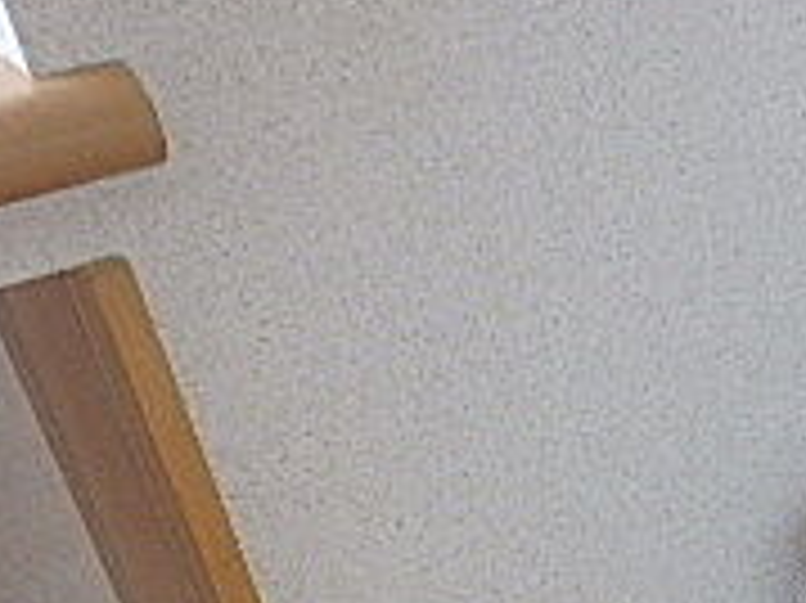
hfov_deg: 22.6
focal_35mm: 75
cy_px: 945
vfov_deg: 17.4
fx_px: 1745
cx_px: 1112
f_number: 3.5
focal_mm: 3.7
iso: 200
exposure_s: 1/60
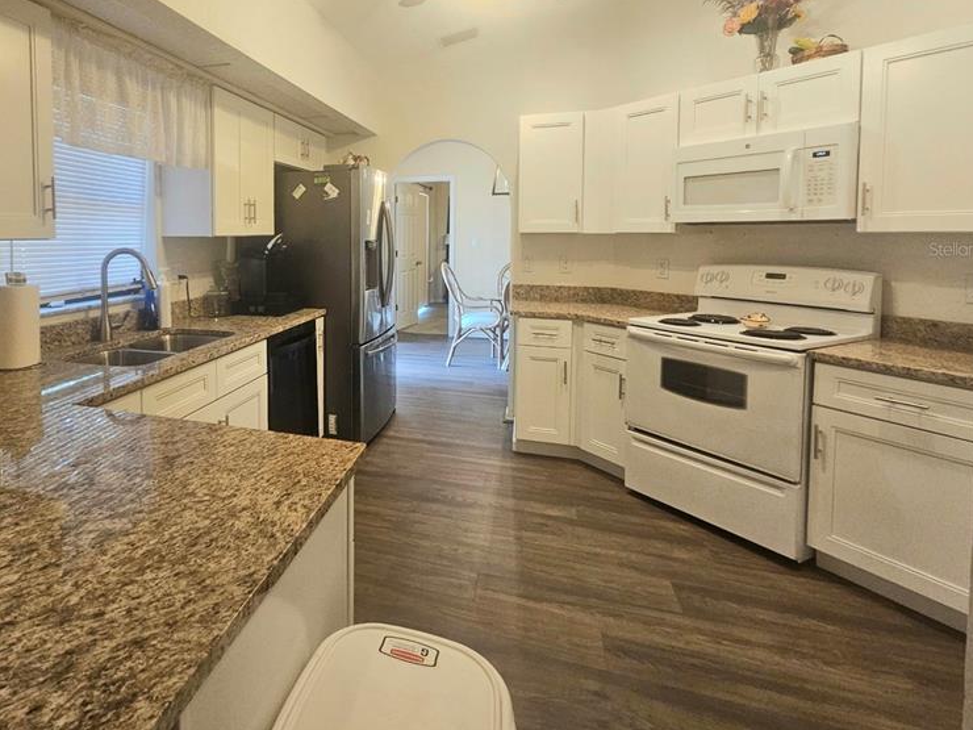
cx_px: 335
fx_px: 506
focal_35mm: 18
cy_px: 249
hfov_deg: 85.1
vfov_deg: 69.7
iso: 200
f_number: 2.2
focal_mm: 2.2
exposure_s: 1/60.2
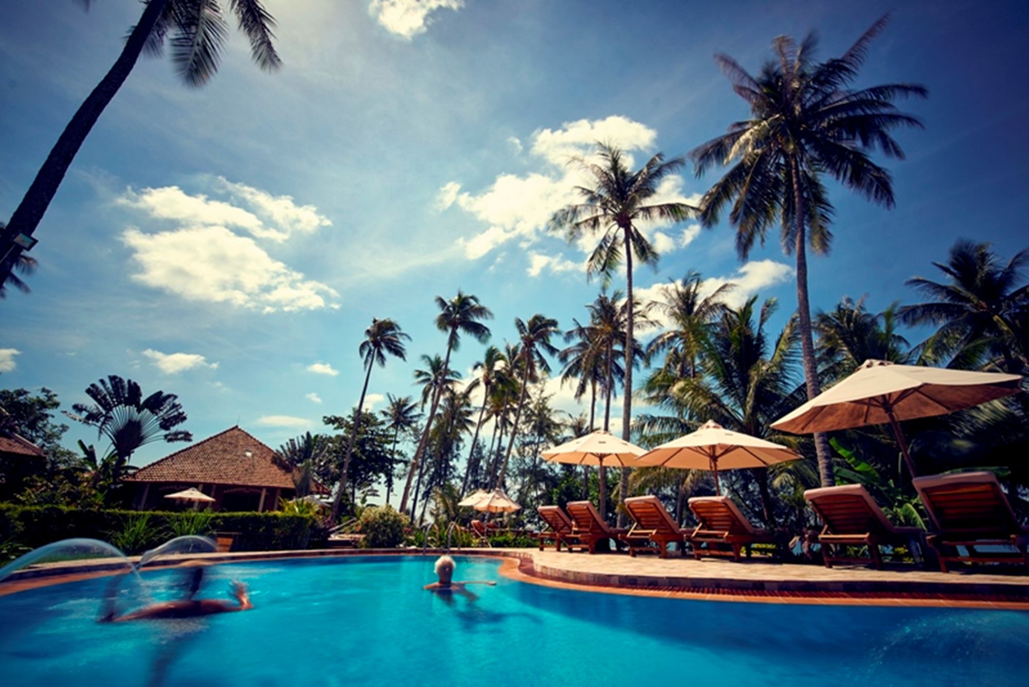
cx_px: 514
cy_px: 344
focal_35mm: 15
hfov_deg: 100.4
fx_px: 429
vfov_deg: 77.4
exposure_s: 1.3
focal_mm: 15
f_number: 8
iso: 400
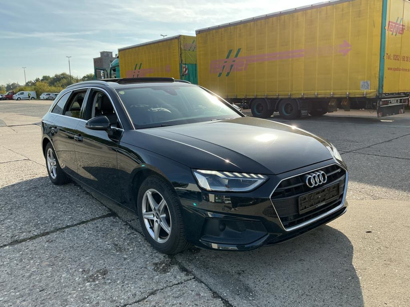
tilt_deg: -8.6
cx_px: 205
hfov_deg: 61.7
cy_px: 154
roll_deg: +1.9
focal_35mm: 29
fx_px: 343
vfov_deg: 48.2
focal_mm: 3
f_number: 1.8
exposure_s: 1/912
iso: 25
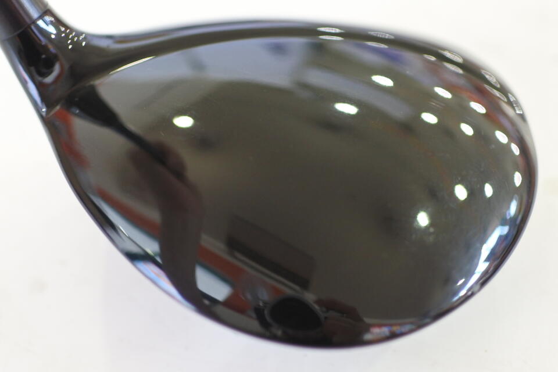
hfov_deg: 40.3
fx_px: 759
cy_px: 186
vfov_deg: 27.5
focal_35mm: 49
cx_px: 279
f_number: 1.8
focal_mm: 18.5
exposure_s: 1/200
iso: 800
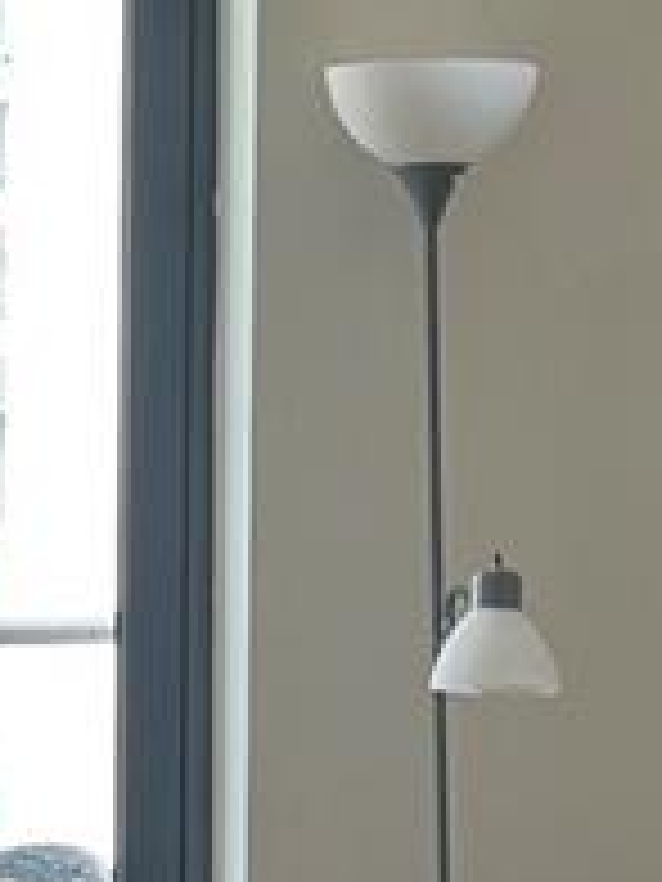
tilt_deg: -2.0
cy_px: 576
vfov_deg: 12.4
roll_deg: -0.3
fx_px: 4054
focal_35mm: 159
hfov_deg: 9.3
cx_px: 59
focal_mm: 5.7
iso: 125
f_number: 1.5
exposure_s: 1/120
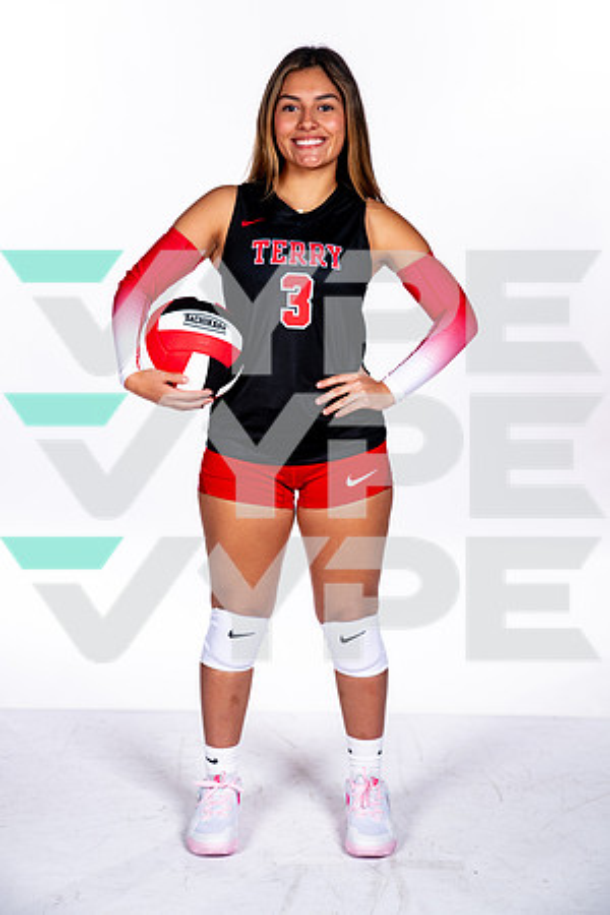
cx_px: 305
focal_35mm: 70
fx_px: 1779
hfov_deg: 19.5
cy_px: 458
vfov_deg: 28.8
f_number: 7.1
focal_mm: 70
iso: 250
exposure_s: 1/320
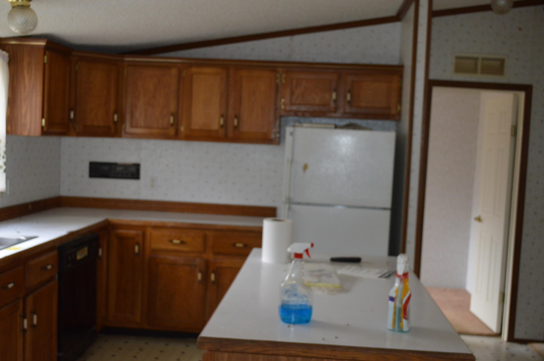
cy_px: 180
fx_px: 634
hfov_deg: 46.4
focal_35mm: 42
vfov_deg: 31.8
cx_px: 272
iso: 1000
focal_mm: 28
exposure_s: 1/60
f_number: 4.5
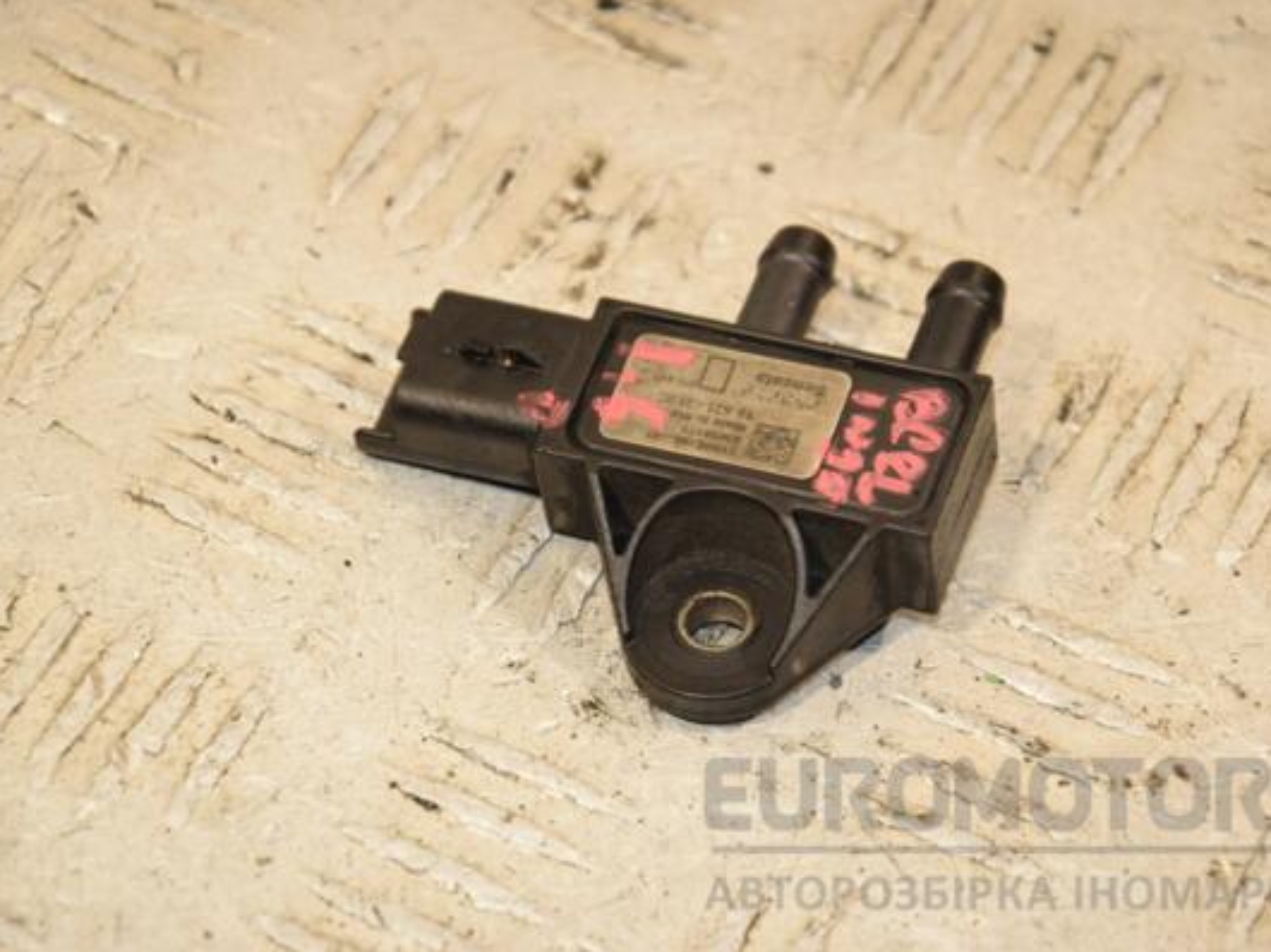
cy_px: 475
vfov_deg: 8.6
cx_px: 659
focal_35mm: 172
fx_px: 6296
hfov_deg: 11.5
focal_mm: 105
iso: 800
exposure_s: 1/200
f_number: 7.1
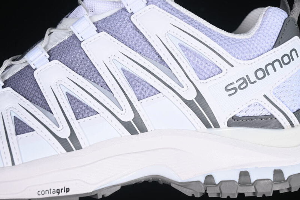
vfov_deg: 18.2
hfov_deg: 27.0
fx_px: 625
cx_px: 150
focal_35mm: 75
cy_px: 100
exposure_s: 1/80
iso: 160
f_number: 7.1
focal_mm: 50
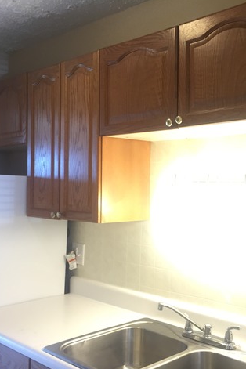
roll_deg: -2.0
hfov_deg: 32.0
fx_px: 420
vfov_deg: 47.4
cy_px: 186
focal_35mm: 41
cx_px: 184
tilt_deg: -0.4
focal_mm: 4.15
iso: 50
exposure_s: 1/30
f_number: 2.2
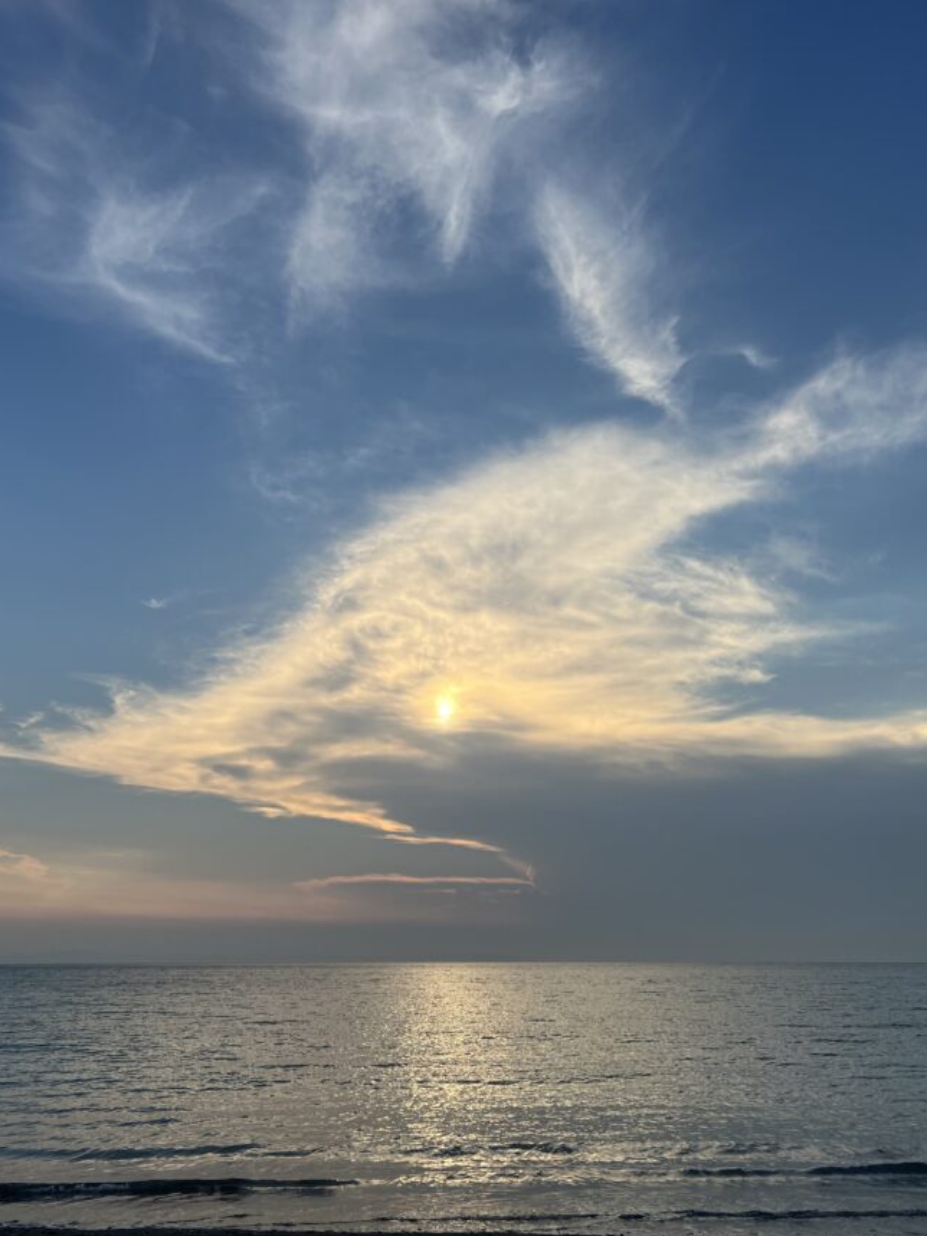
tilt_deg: +20.4
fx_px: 1107
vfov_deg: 58.3
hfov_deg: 45.4
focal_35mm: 31
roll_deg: +1.2
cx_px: 429
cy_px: 576
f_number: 1.5
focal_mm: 5.7
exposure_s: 1/5882
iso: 50
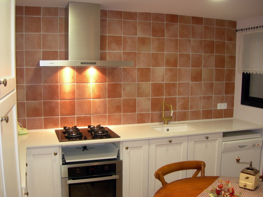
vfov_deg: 37.7
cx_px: 132
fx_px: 289
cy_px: 98
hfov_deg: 49.0
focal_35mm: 38
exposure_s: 1/28.4
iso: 84
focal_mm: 7.8
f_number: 2.8
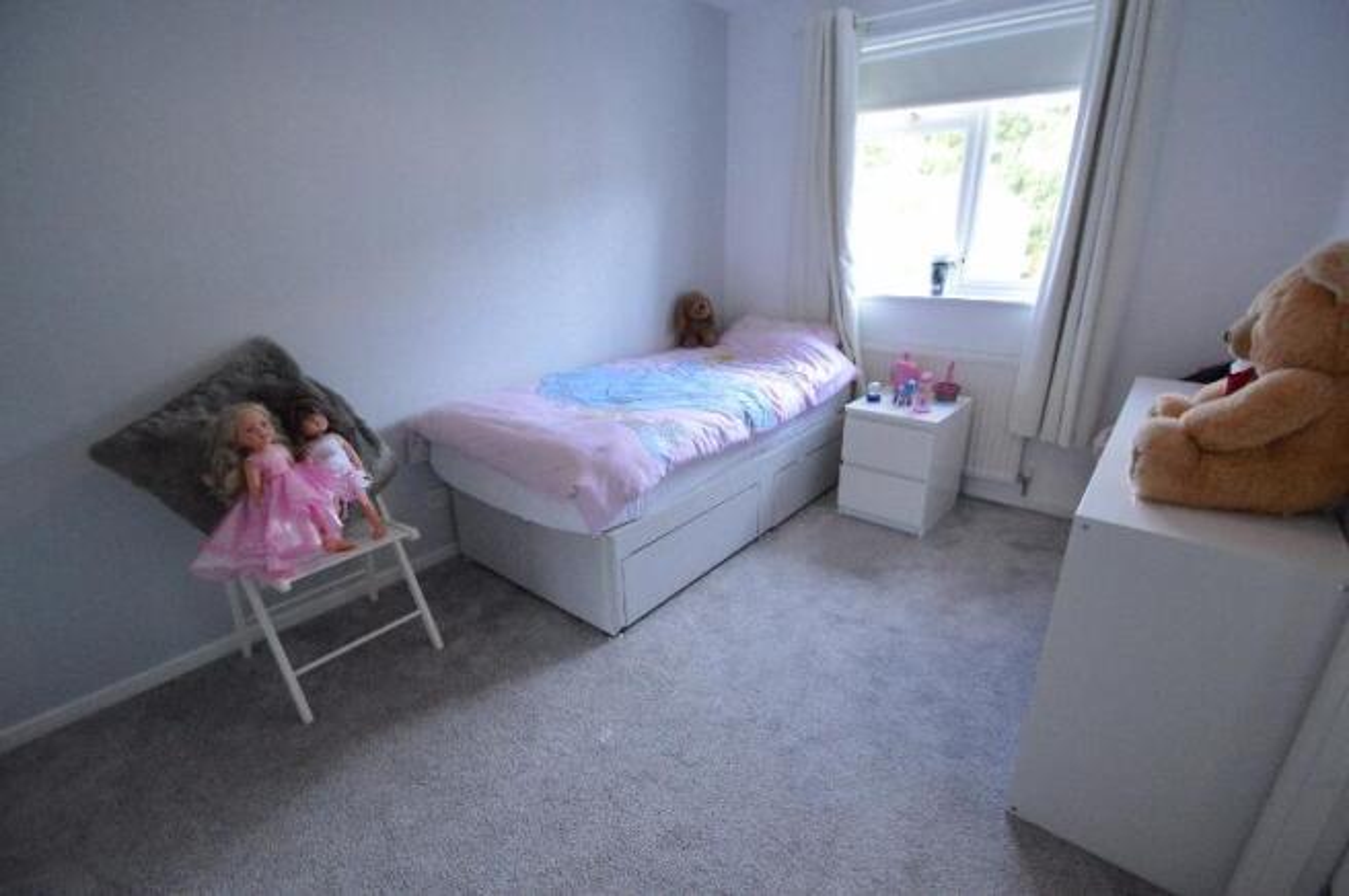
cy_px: 448
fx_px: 562
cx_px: 674
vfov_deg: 77.2
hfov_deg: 100.4
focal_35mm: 15
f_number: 3.5
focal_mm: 10
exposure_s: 1/400
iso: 3200
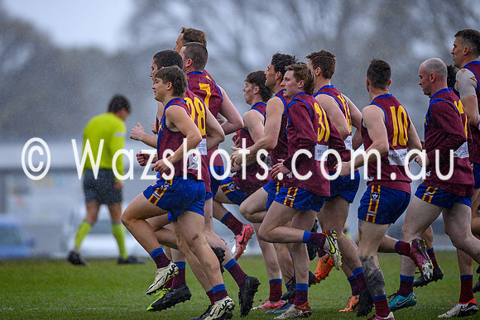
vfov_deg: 2.5
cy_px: 146
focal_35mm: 544
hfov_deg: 3.8
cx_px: 219
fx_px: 7250
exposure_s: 1/1250
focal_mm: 500
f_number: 4
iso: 1000
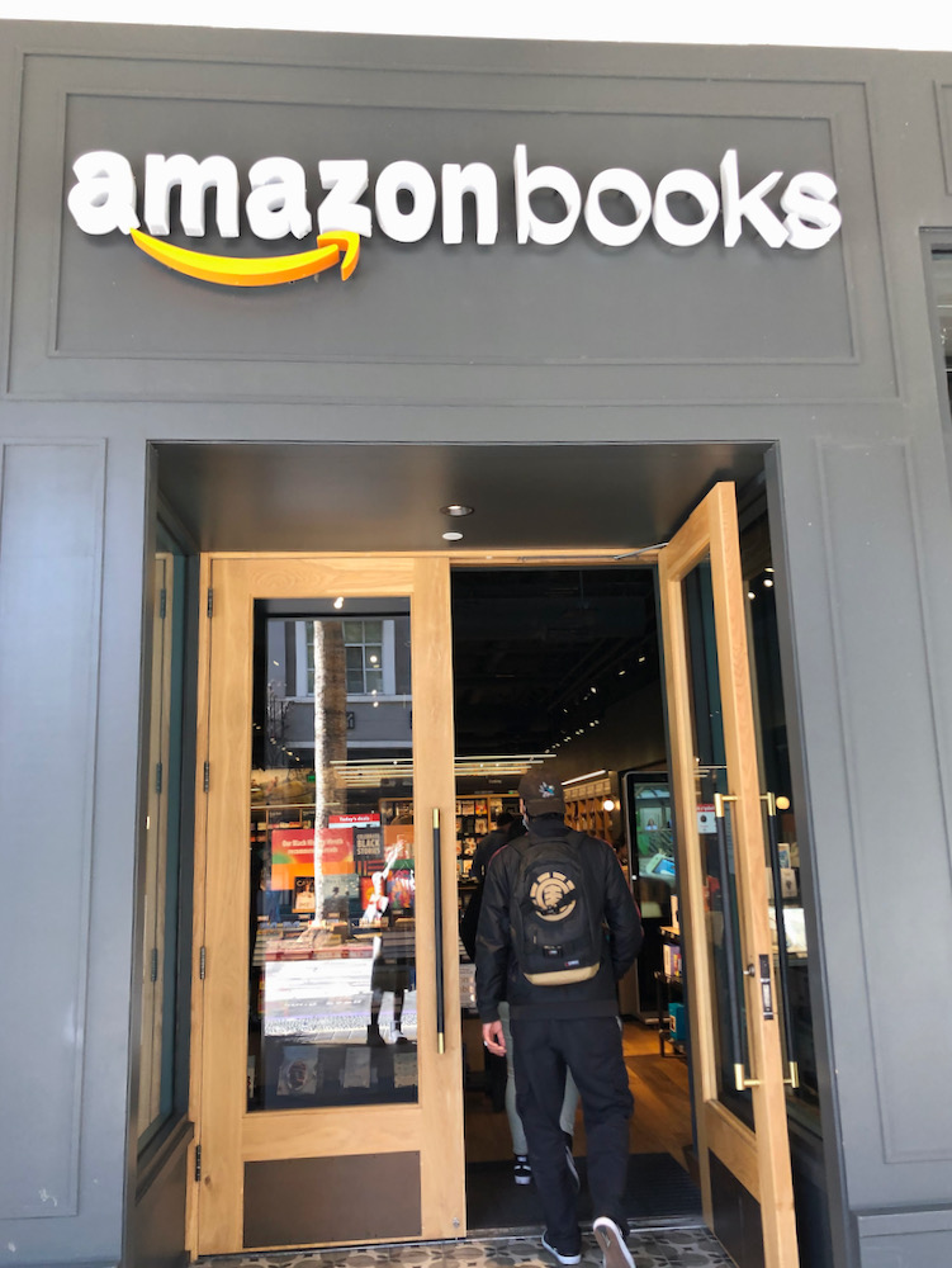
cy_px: 634
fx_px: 1026
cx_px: 476
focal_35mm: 28
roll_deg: -0.4
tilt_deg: +13.0
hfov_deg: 49.8
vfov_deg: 63.4
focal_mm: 3.99
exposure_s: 1/40
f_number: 1.8
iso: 32
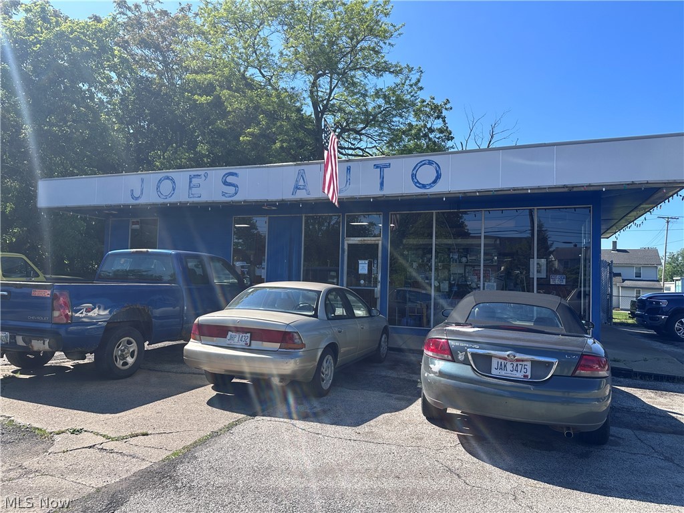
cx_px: 342
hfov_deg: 71.6
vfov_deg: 56.8
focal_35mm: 24
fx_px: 474
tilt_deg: +2.5
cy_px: 256
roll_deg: -1.9
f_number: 1.78
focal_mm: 6.86
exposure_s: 1/2809
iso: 80
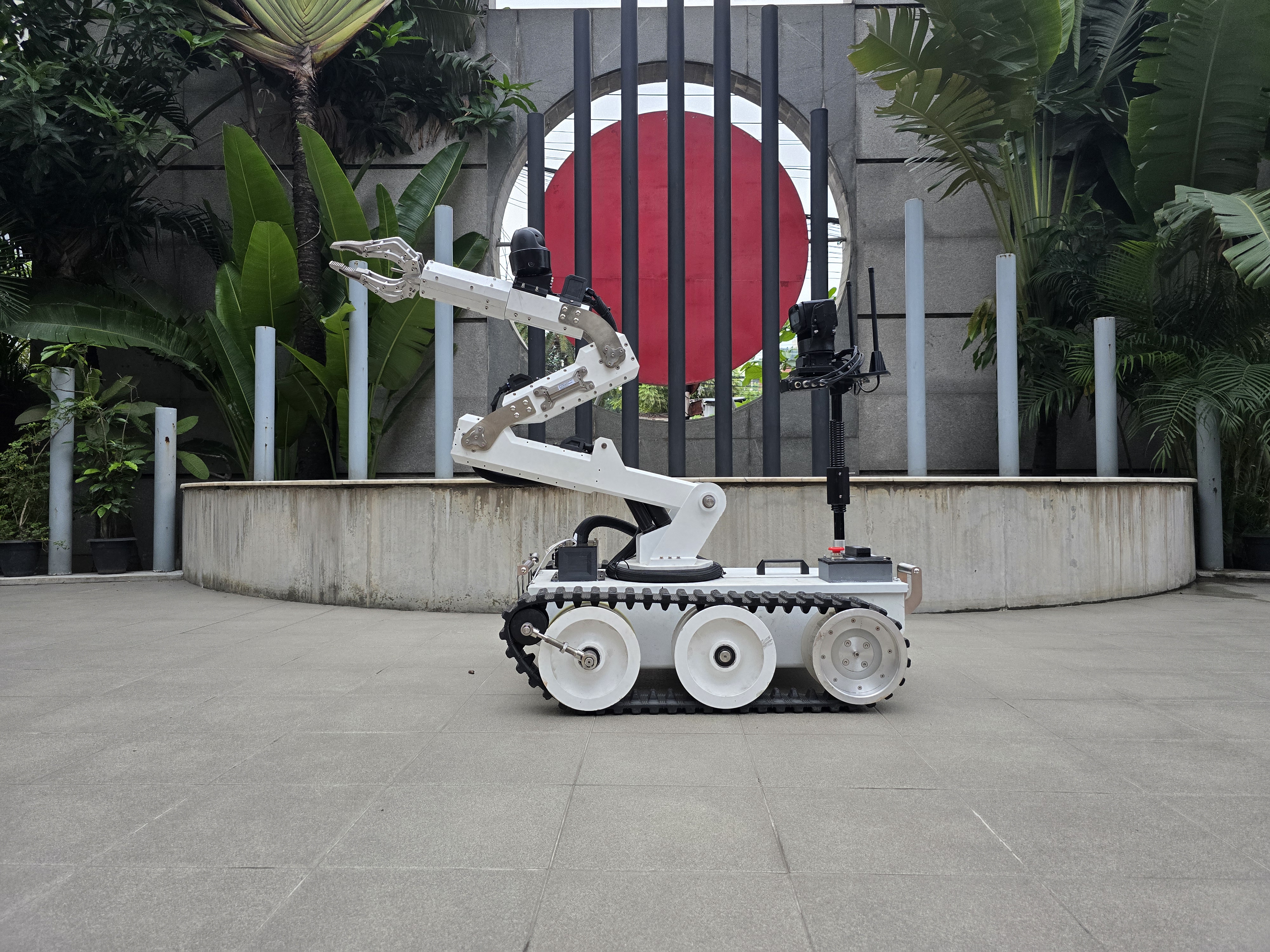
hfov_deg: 73.9
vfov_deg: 58.9
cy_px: 476
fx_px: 844
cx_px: 635
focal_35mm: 23
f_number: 1.7
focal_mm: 6.3
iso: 160
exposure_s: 1/180
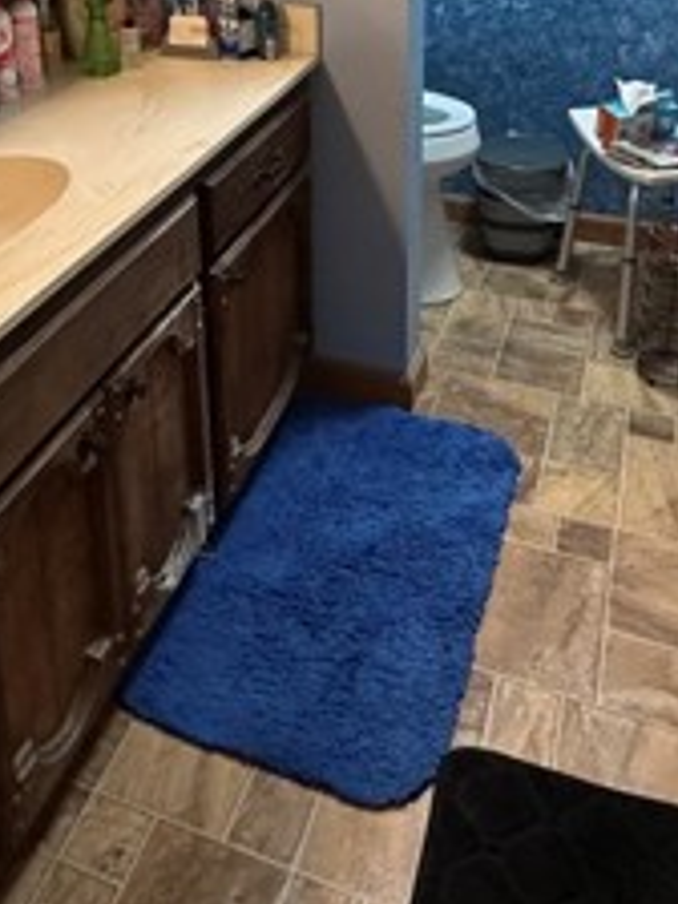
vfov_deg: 42.1
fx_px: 1045
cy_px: 52
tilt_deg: -15.7
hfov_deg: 35.7
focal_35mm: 40
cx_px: 234
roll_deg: +2.4
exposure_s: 1/60
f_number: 2.2
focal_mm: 2.22
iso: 400
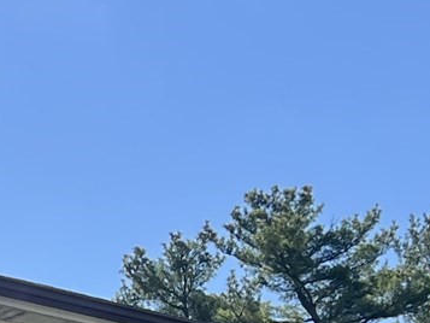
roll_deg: +1.4
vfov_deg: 9.3
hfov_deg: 12.8
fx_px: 1852
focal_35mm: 149
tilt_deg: +8.7
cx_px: -140
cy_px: 644
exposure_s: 1/2632
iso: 50
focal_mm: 5.7
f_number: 1.5
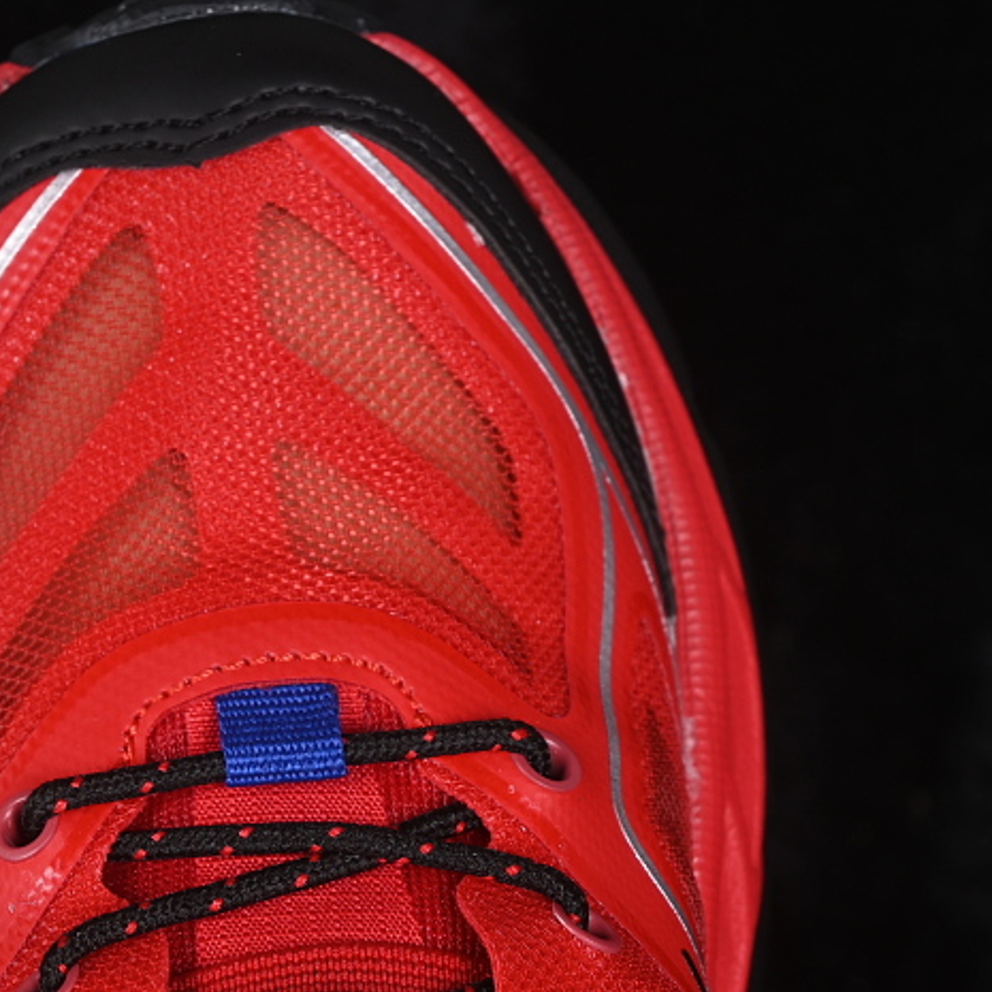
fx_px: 4798
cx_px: 194
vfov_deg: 11.8
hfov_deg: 11.8
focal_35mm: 148
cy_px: 691
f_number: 7.1
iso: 160
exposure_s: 1/80
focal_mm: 50
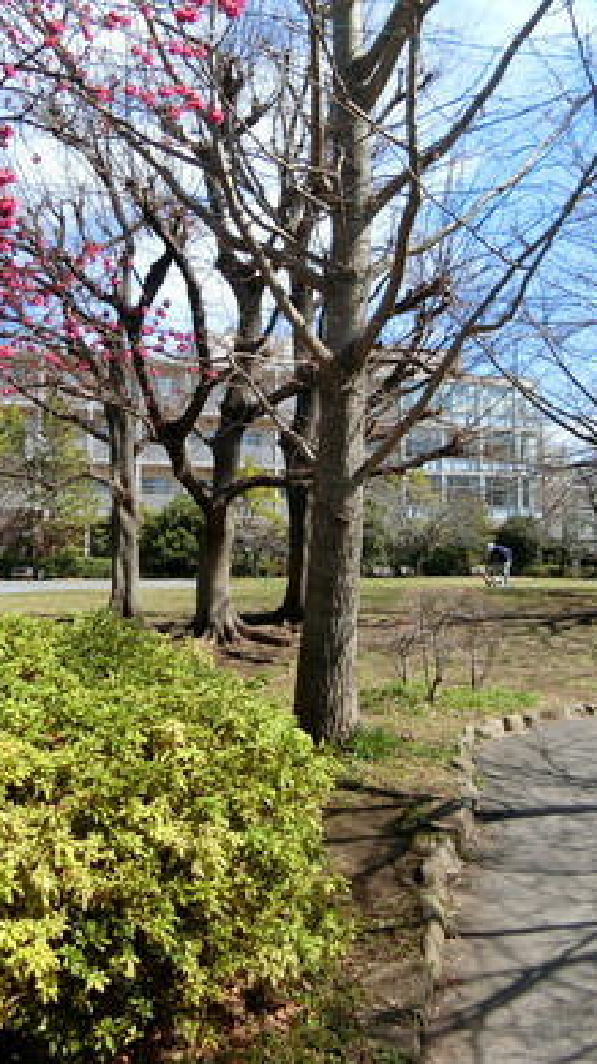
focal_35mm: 34
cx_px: 243
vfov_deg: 57.5
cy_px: 415
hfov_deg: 34.5
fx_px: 958
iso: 80
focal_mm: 4.06
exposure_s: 1/1000
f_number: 2.7
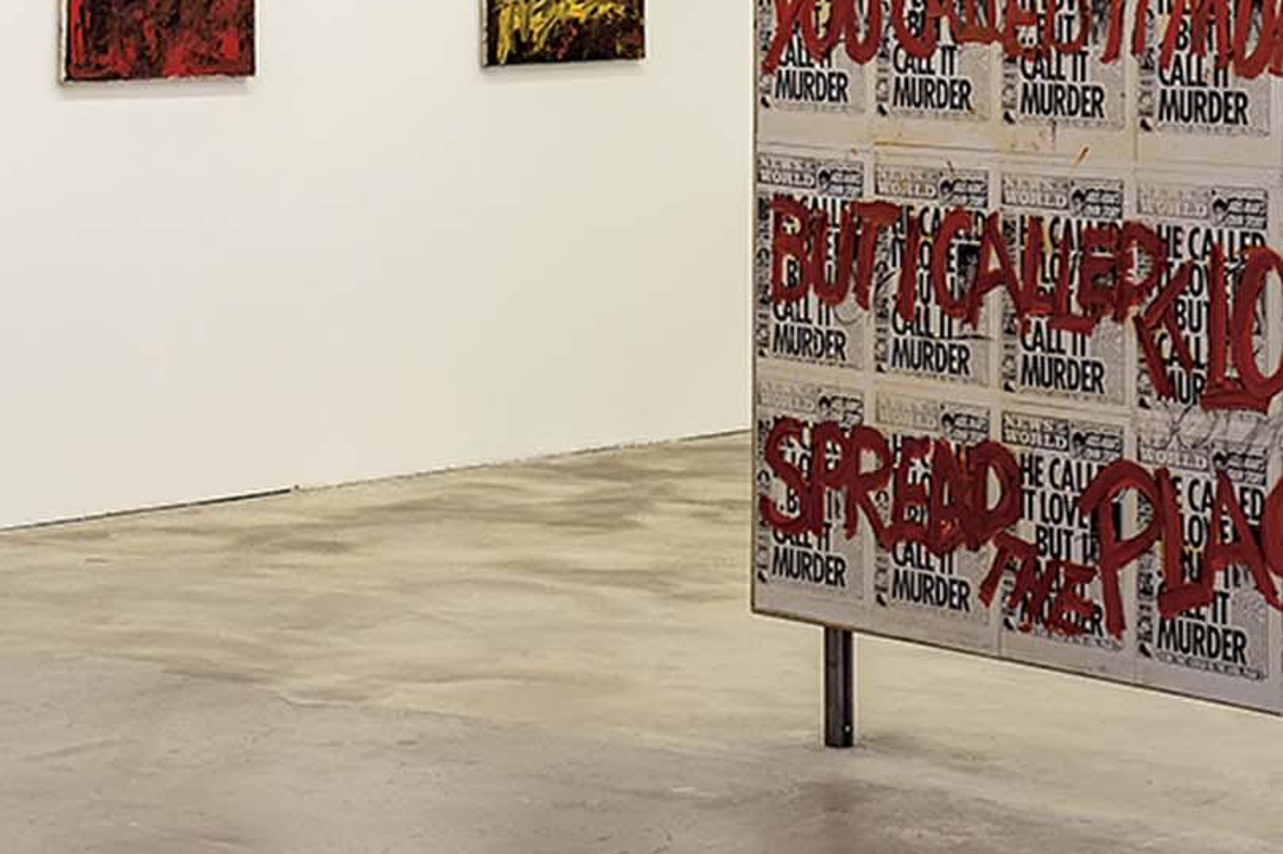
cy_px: -40
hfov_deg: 15.3
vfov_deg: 10.2
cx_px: 216
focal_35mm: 133
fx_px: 4738
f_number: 11
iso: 100
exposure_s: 4
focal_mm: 56
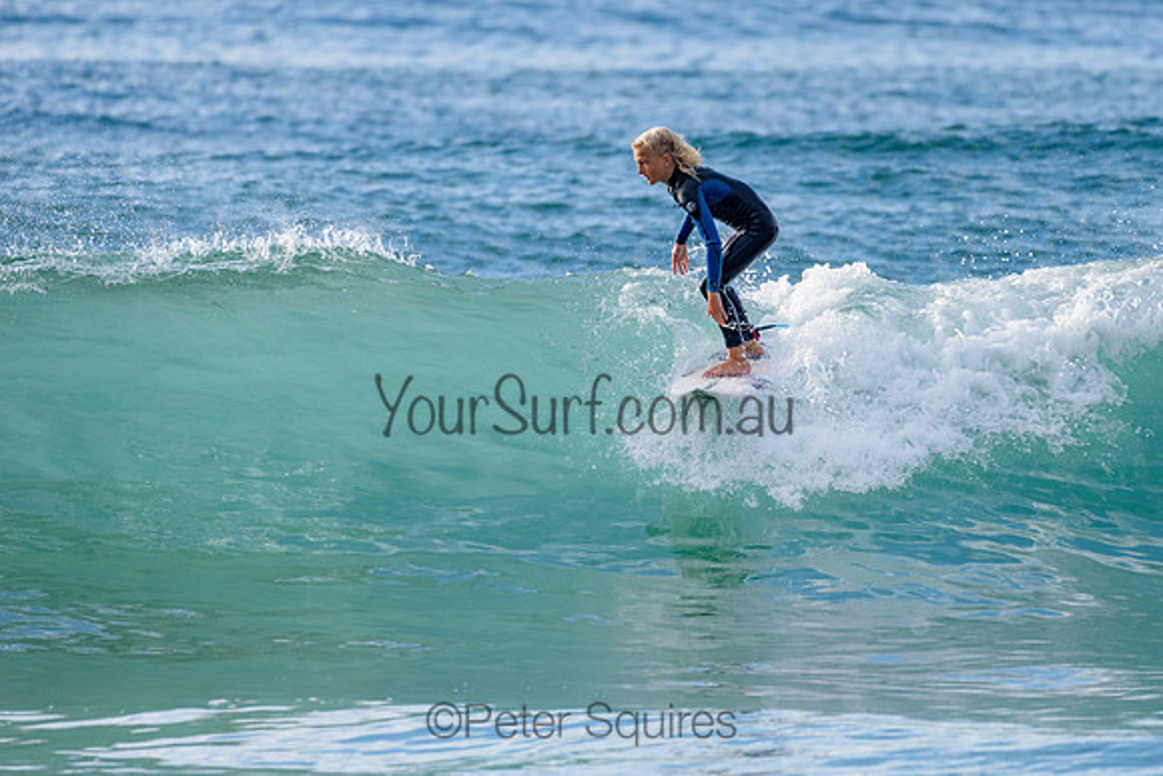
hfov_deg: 3.4
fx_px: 19814
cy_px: 322
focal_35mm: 613
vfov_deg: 2.2
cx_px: 713
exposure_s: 1/2000
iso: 360
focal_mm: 500
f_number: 5.6
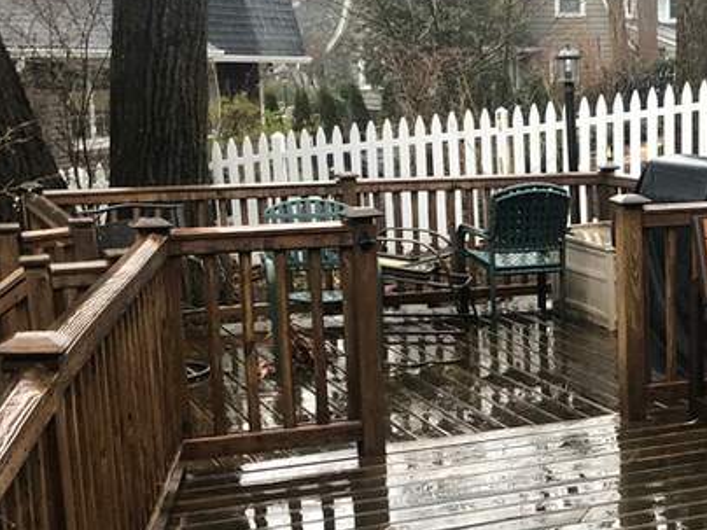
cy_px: 451
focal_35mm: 71
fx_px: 1450
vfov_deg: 20.4
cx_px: 656
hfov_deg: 26.4
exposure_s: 1/40
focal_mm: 4
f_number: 1.8
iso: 25
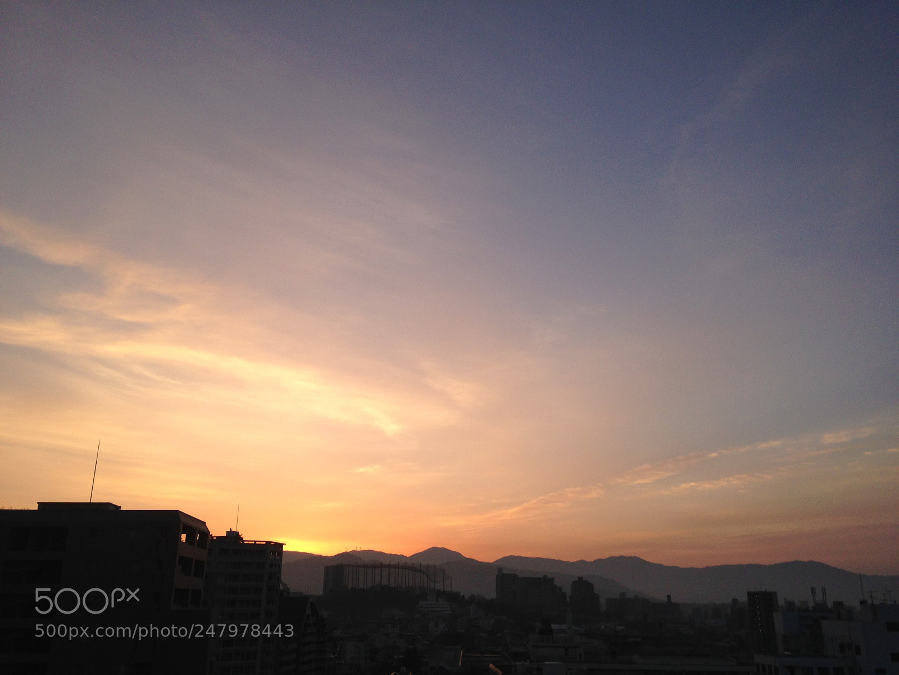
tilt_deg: +16.2
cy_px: 338
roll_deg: -0.4
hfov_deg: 55.4
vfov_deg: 42.9
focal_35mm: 33
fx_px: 857
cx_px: 450
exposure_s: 1/630
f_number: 2.4
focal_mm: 4.12
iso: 50
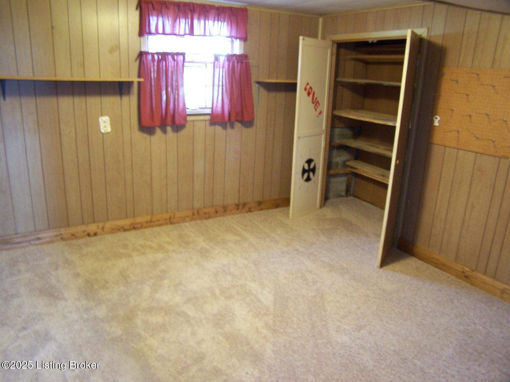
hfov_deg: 49.0
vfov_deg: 37.7
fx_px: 560
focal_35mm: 38
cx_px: 255
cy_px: 191
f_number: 2.8
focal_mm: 6.3
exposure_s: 1/3
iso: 140
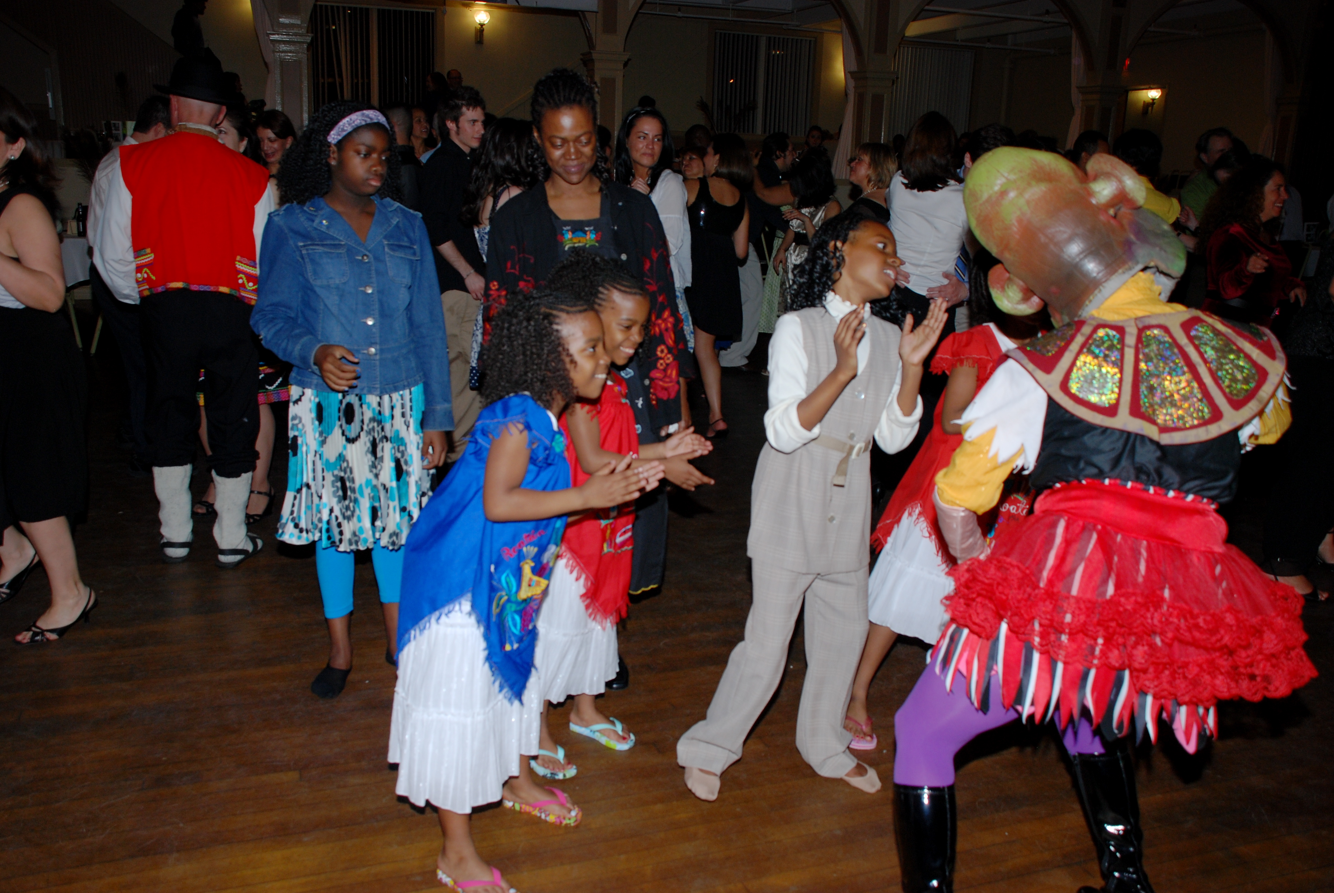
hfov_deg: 61.9
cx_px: 667
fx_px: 1113
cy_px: 446
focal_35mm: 30
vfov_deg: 43.7
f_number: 4
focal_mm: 20
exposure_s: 1/60
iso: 200
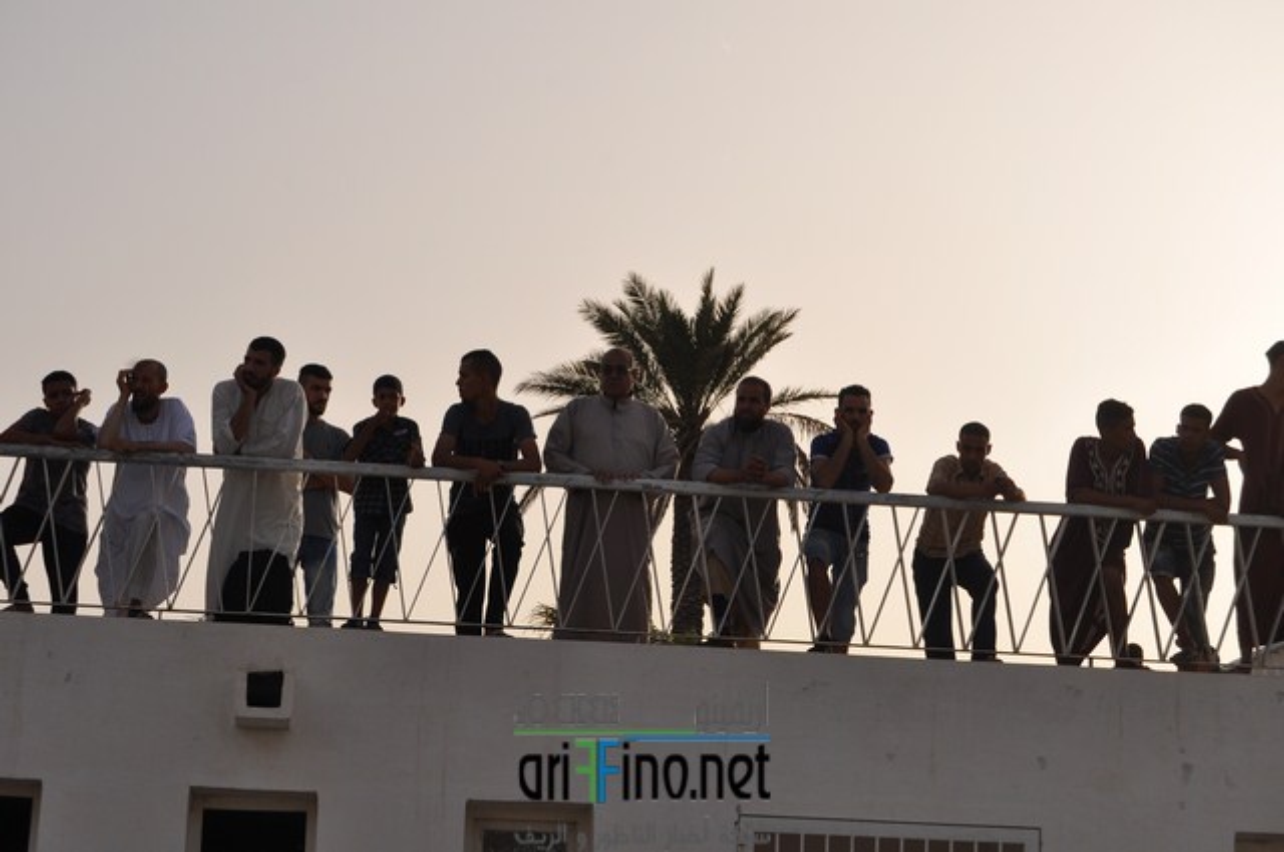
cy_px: 426
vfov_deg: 16.5
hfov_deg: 24.6
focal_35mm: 82
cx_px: 642
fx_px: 2939
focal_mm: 55
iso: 200
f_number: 11
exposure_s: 1/500
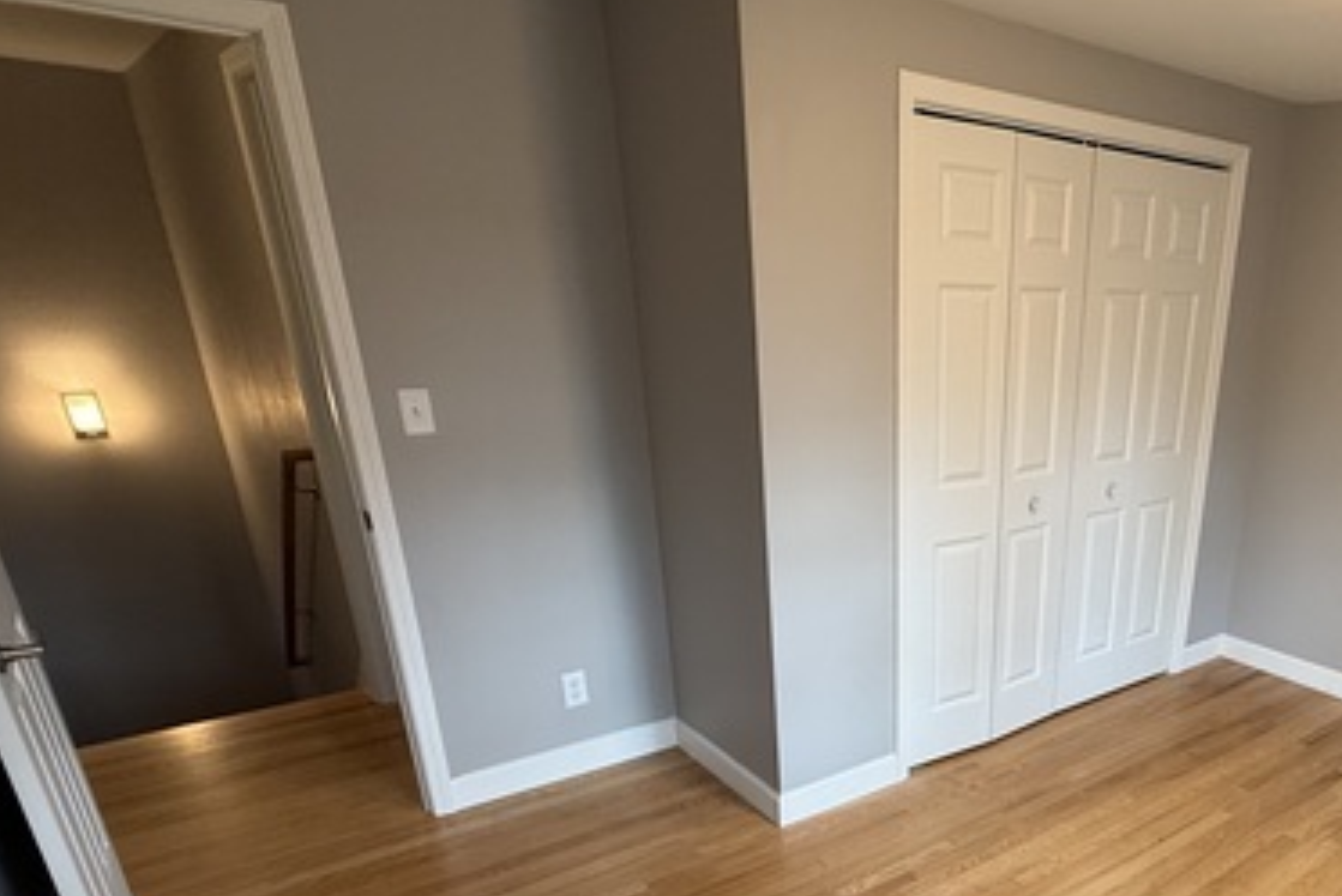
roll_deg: -3.5
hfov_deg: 64.9
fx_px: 970
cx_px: 1016
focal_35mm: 26
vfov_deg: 47.3
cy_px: 698
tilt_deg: -24.1
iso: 160
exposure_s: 1/60
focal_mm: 2.22
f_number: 2.2
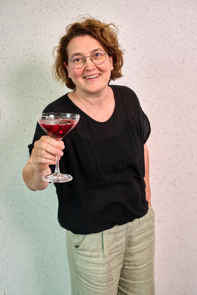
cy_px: 148
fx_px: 345
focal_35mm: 42
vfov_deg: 46.4
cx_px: 98
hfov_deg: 31.9
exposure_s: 1/160
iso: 2500
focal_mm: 42
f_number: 8
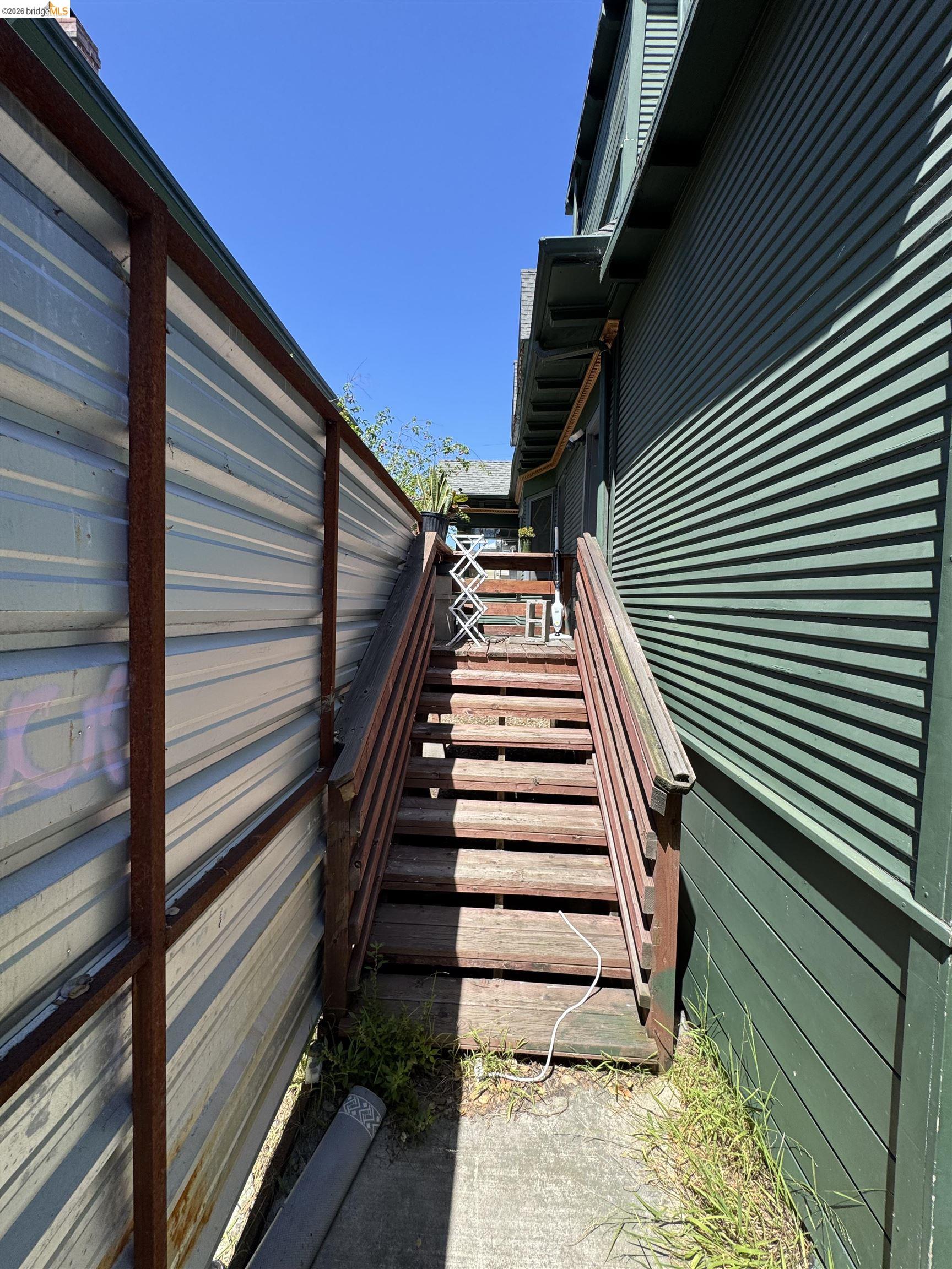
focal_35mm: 14
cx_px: 476
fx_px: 513
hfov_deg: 85.7
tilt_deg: -3.4
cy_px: 634
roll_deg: -1.2
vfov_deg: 102.1
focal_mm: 2.22
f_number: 2.2
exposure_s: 1/787
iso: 50
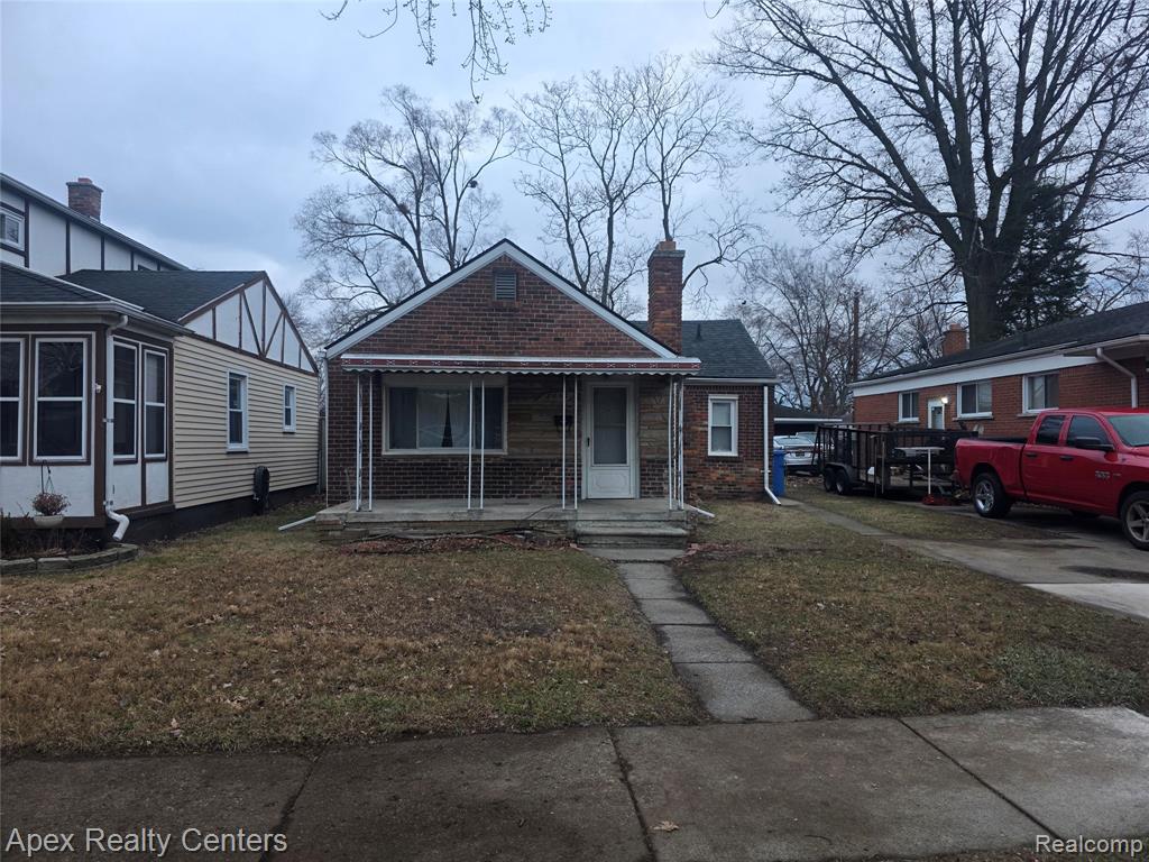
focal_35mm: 23
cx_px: 574
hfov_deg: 73.9
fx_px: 763
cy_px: 431
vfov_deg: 58.9
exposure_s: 1/180
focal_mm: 6.3
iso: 80
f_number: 1.7
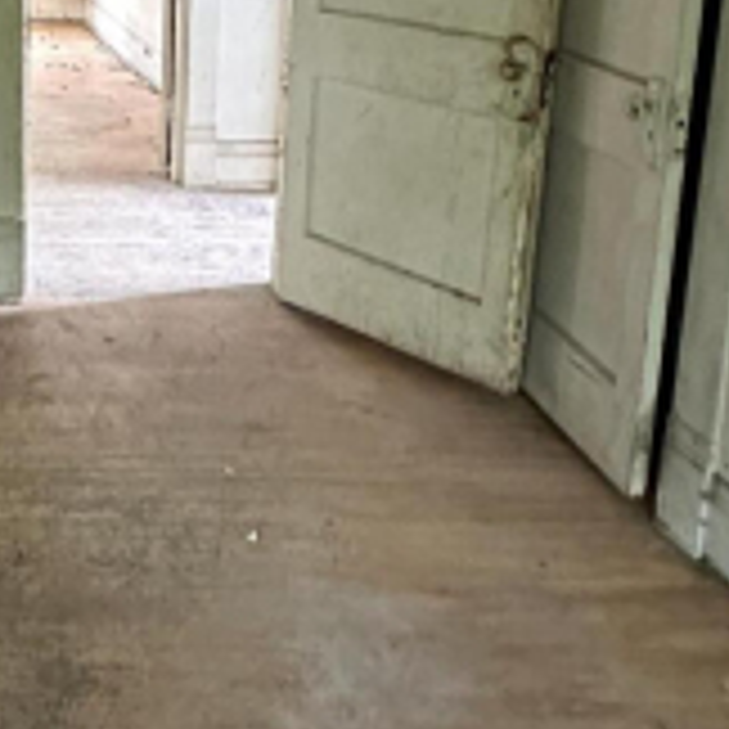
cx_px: -94
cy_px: 74
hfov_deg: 29.7
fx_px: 1215
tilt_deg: -10.9
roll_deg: +0.3
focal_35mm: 51
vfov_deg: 31.8
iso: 800
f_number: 2.2
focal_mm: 2.22
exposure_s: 1/60
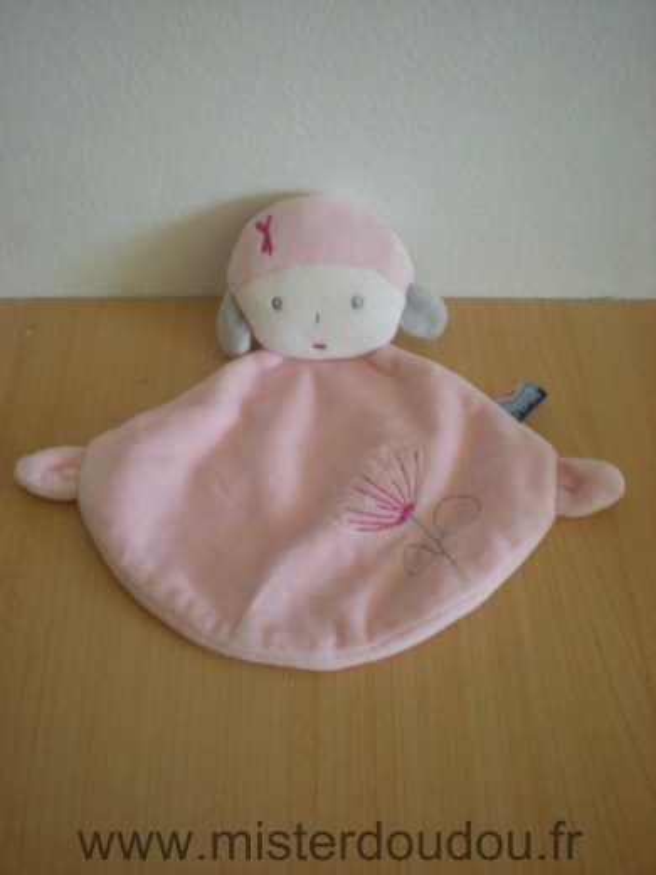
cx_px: 328
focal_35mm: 38
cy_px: 438
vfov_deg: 49.0
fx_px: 960
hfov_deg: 37.7
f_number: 3.1
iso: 200
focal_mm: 6.3
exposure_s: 1/30.6
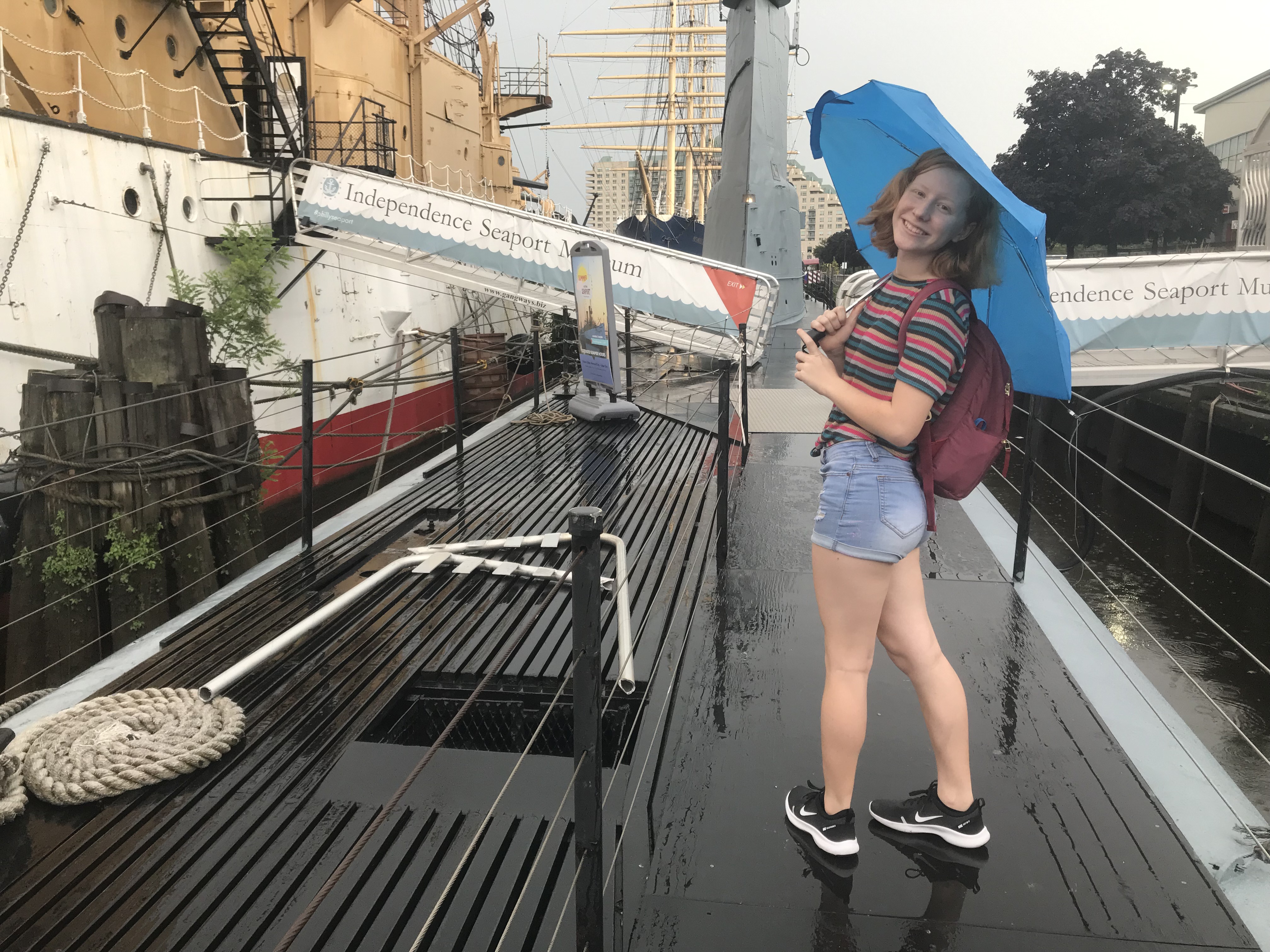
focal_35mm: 28
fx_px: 1027
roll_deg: +0.5
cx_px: 635
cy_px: 476
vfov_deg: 49.7
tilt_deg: -11.2
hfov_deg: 63.4
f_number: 1.8
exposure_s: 1/120
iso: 40
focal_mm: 3.99
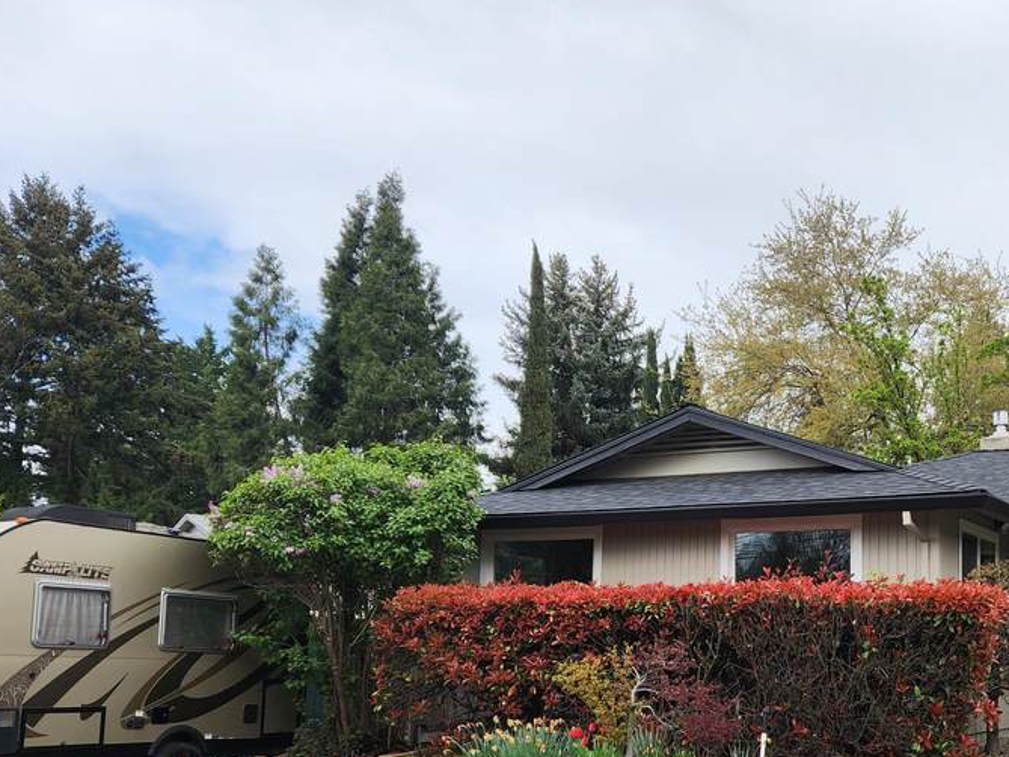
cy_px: 535
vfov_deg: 32.5
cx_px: 775
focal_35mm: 44
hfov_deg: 41.5
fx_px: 1283
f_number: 1.8
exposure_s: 1/1372
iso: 20
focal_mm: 5.4
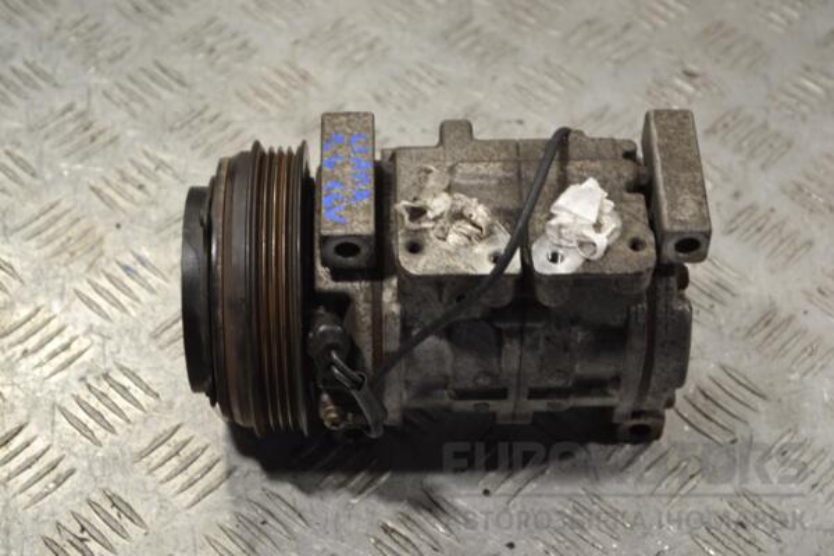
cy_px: 278
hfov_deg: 27.0
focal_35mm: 75
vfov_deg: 18.2
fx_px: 1737
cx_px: 417
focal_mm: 50
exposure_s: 1/30
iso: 200
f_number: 5.6
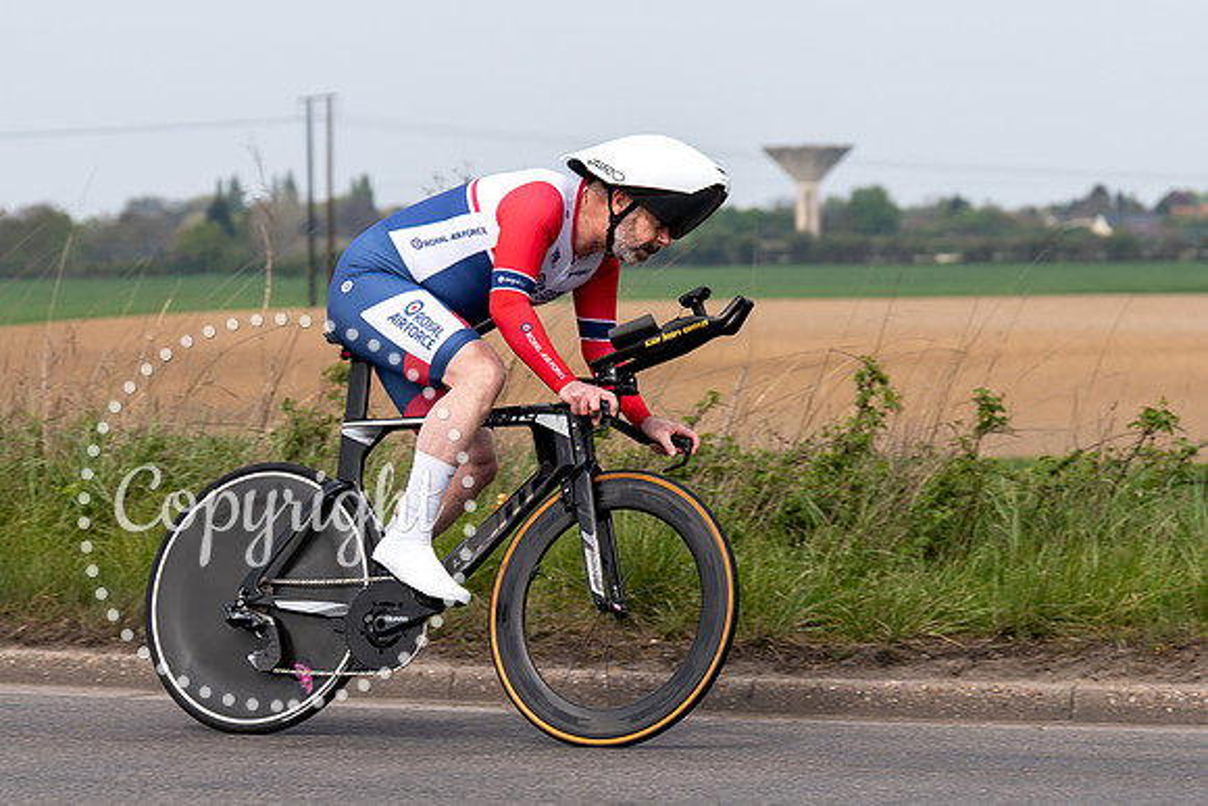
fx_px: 5149
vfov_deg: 8.9
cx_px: 705
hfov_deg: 13.4
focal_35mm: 153
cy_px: 338
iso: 100
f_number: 4
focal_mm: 87
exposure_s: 1/1000
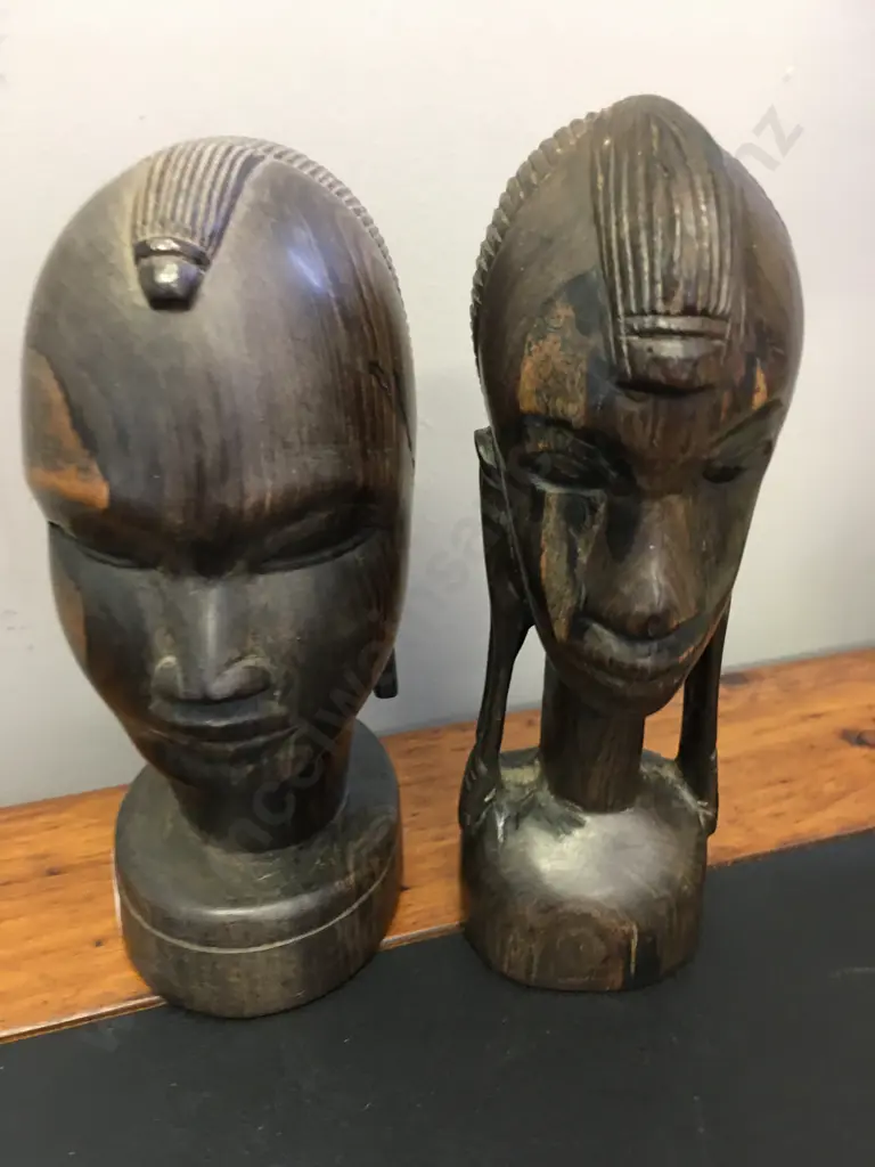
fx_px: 977
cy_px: 584
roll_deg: -3.9
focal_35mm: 29
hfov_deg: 48.2
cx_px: 438
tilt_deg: -24.7
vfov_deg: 61.7
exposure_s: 1/10
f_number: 2.2
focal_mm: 4.15
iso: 100
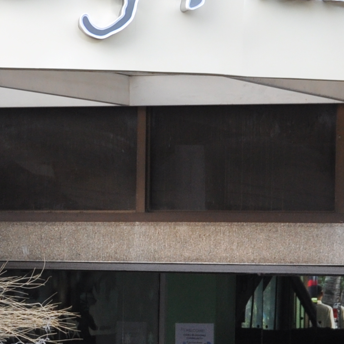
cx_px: 64
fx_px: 2114
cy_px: 272
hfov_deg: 9.3
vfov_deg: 9.3
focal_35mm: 188
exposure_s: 1/100
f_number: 5
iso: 400
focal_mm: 28
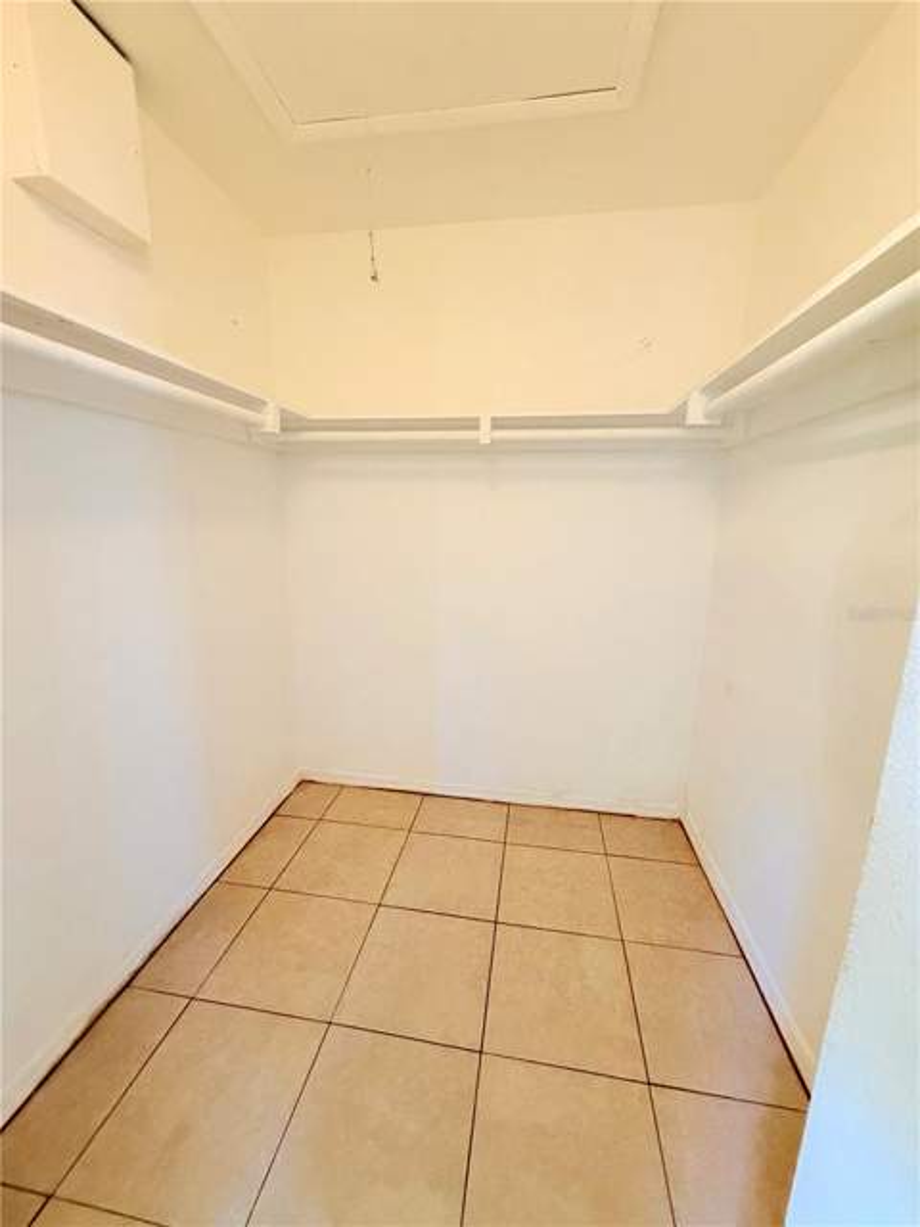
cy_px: 614
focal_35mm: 14
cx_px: 460
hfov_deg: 85.7
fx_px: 496
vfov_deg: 102.1
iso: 400
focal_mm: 2.22
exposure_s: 1/60
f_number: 2.2
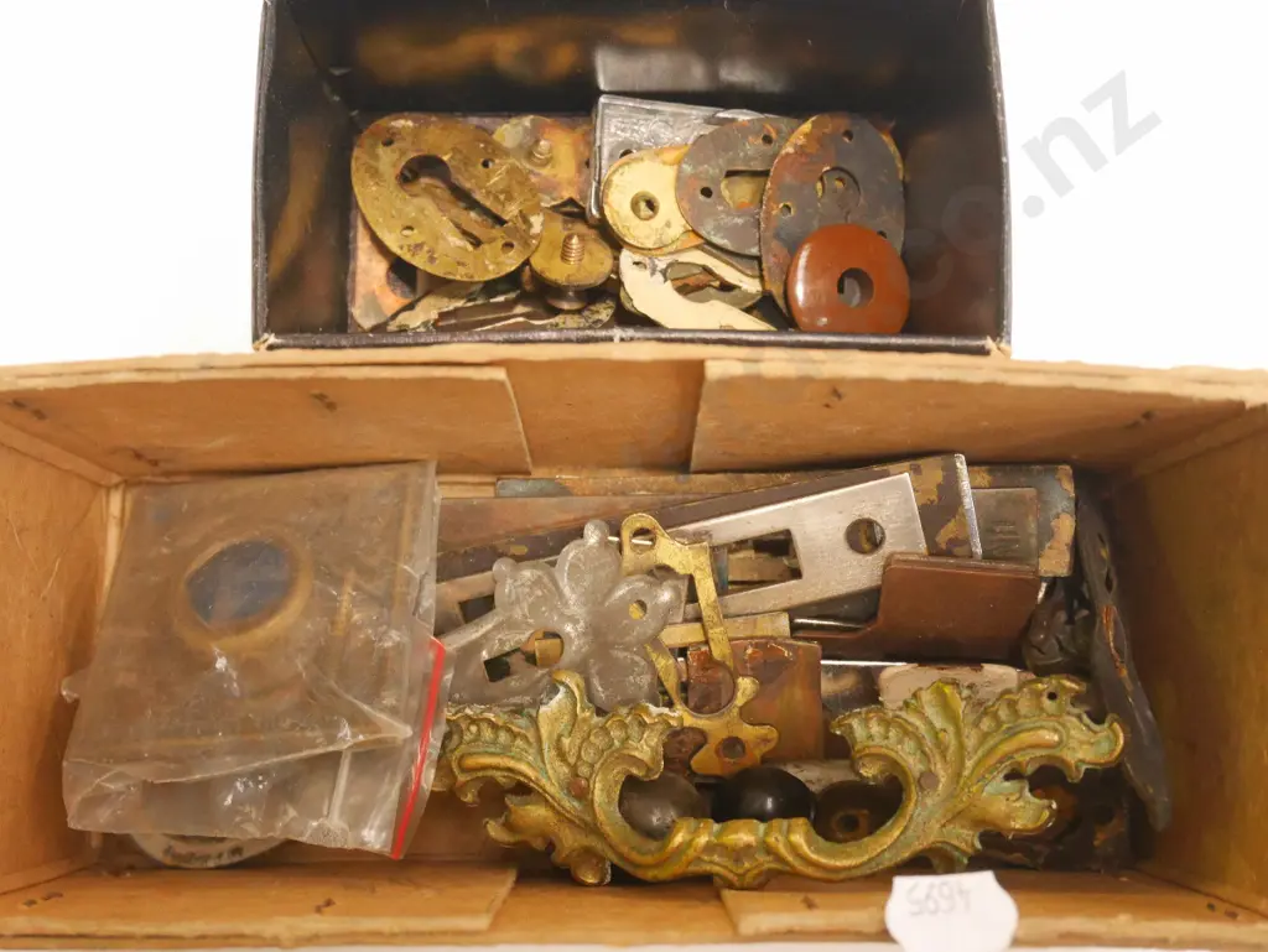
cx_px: 634
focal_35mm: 42
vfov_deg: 34.4
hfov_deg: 44.8
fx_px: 1539
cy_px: 476
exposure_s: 1/60
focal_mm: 21
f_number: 4.7
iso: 3200
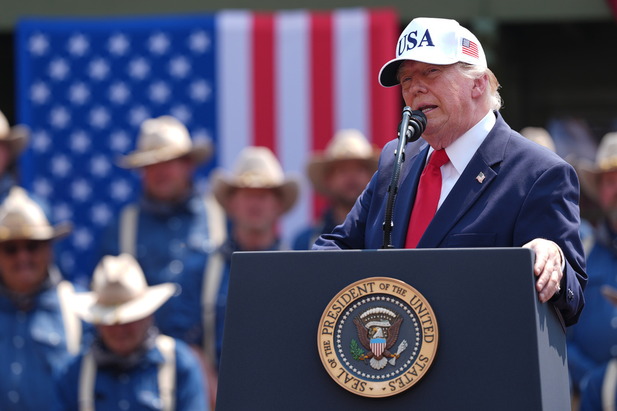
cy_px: 206
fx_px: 5140
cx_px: 308
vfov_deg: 4.6
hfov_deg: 6.9
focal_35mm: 300
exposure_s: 1/800
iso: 200
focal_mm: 300
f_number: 4
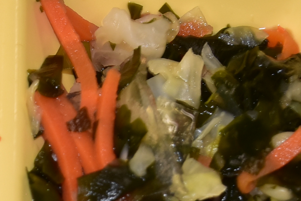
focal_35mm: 243
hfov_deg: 8.4
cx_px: 4
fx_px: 2034
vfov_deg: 5.7
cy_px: 131
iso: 400
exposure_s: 1/60
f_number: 4.8
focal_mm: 42
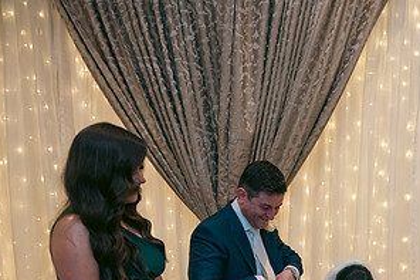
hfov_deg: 38.3
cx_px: 397
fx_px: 548
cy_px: 272
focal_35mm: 47
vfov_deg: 27.2
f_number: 3.5
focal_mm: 24
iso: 800
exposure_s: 1/160
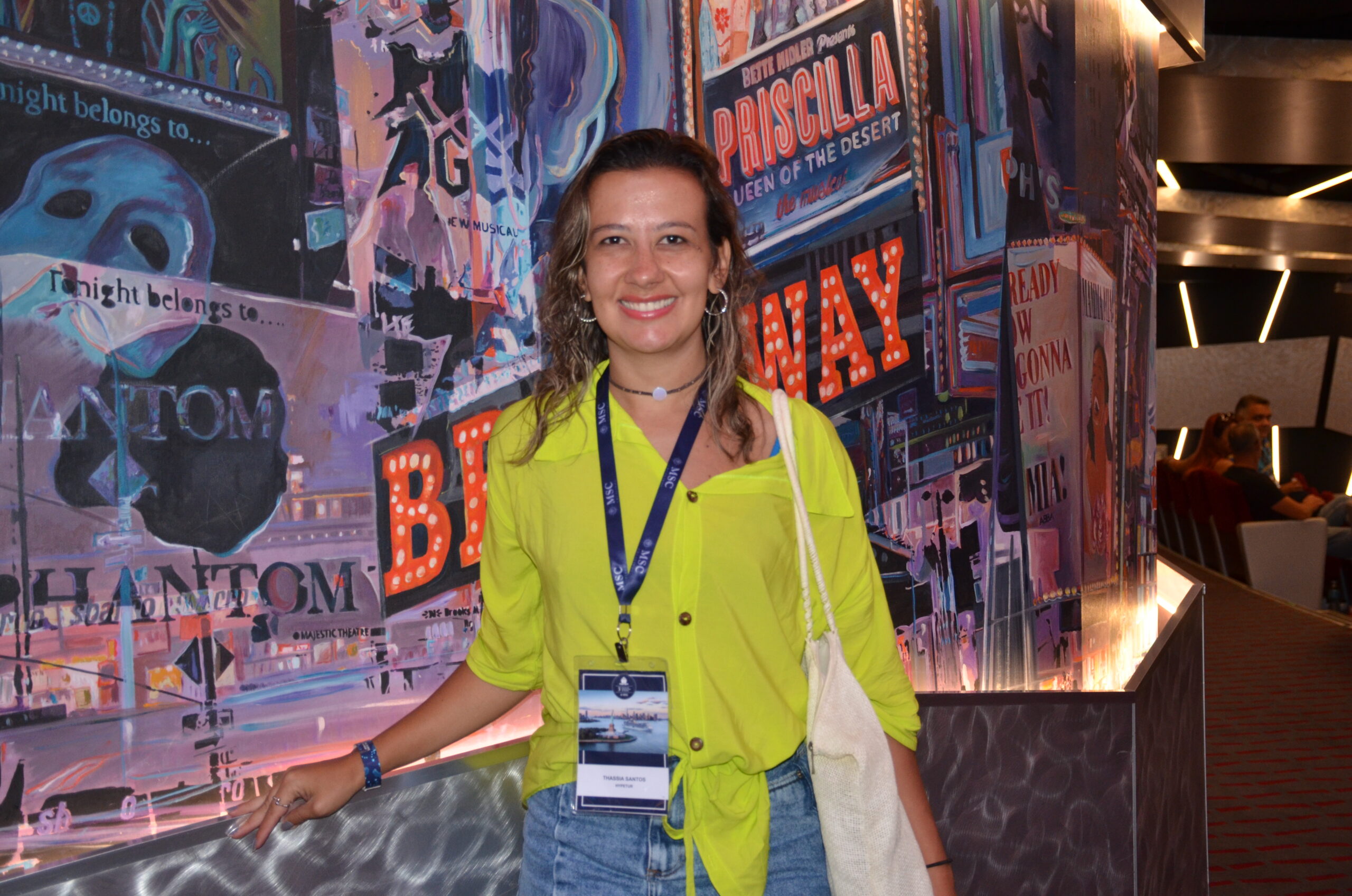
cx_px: 676
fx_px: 1799
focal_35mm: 48
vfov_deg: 28.0
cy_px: 448
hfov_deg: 41.2
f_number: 4
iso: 800
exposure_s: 1/60
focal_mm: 32
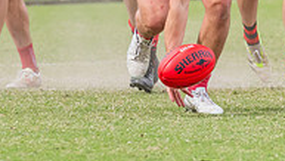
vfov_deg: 1.5
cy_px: -74
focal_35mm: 832
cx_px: 335
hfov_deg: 2.6
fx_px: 6294
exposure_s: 1/1250
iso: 800
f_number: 7.1
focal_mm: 240
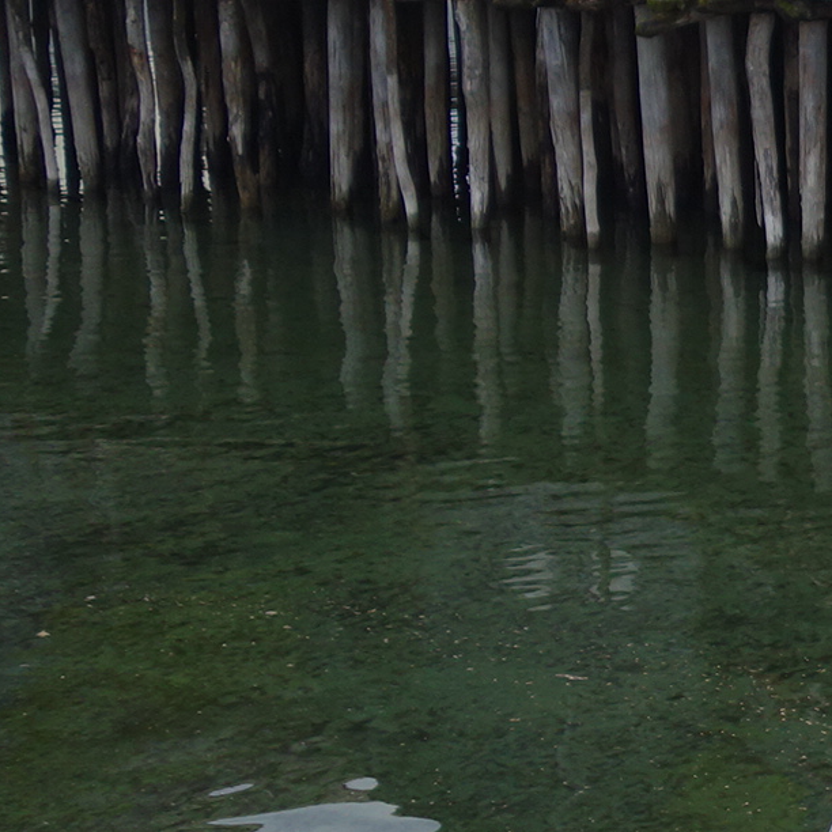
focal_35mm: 114
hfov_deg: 13.0
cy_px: 315
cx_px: 1735
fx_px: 3100
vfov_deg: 15.3
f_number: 2.8
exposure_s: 1/100
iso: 125
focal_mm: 11.18
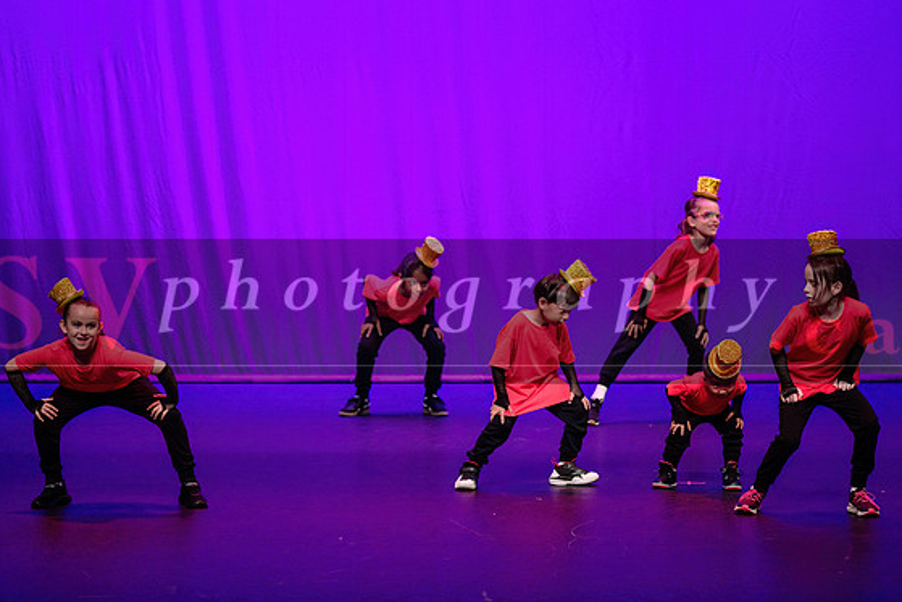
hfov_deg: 12.3
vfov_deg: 8.2
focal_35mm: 167
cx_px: 410
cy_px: 218
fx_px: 4185
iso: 1250
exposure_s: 1/400
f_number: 2.8
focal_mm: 125
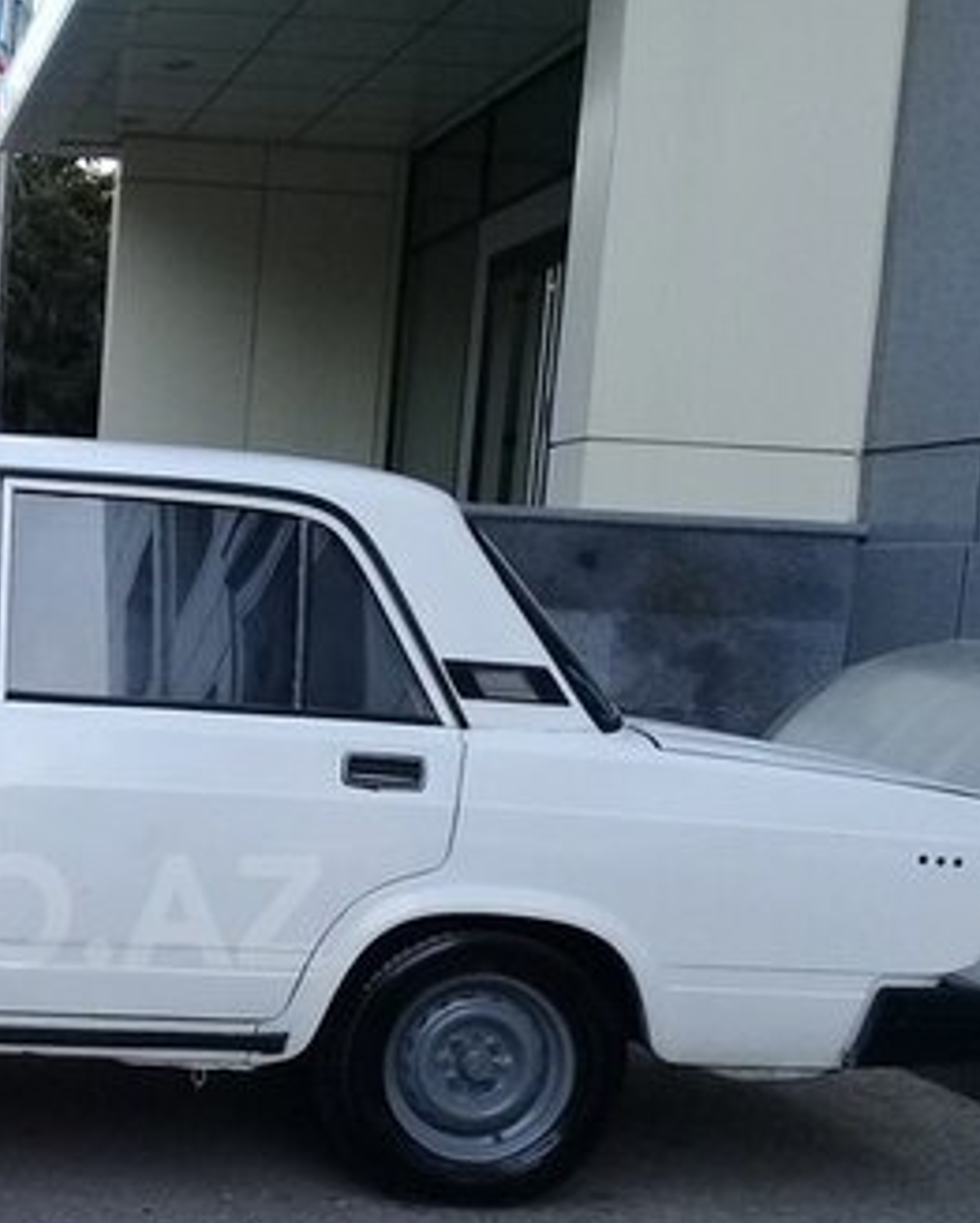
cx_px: -60
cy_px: 911
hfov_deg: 23.7
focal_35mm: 61
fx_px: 2210
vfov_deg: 30.4
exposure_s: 1/245
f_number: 2.2
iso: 50
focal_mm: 3.3
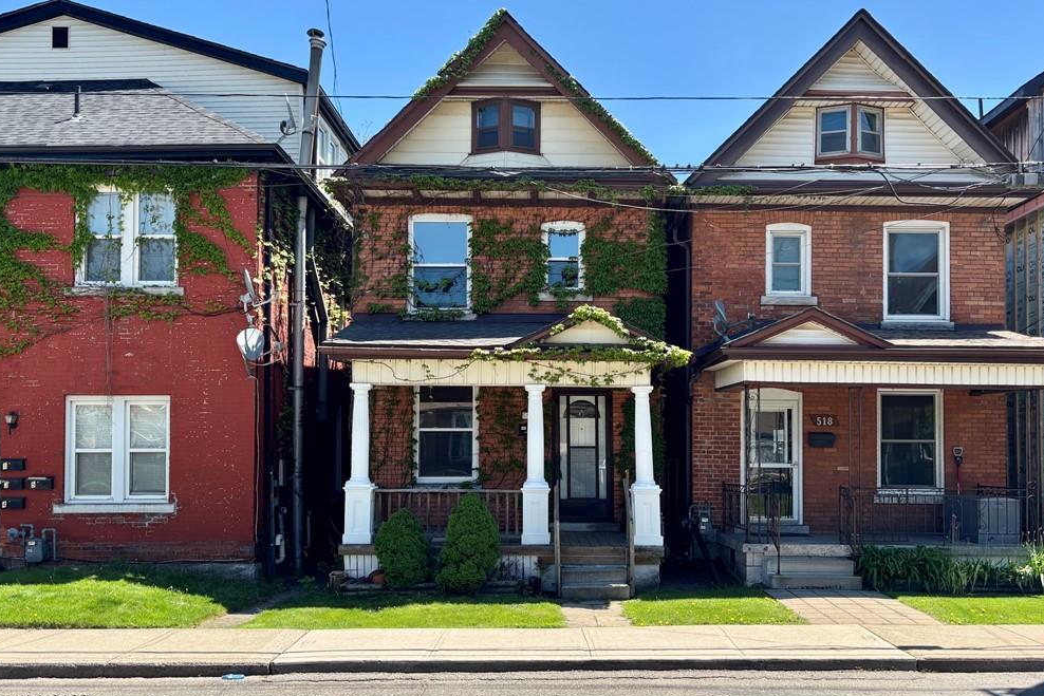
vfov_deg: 46.3
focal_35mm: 28
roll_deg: -0.5
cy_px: 304
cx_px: 510
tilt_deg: +10.7
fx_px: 812
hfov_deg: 65.5
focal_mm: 5.96
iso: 50
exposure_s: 1/1667
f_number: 1.6
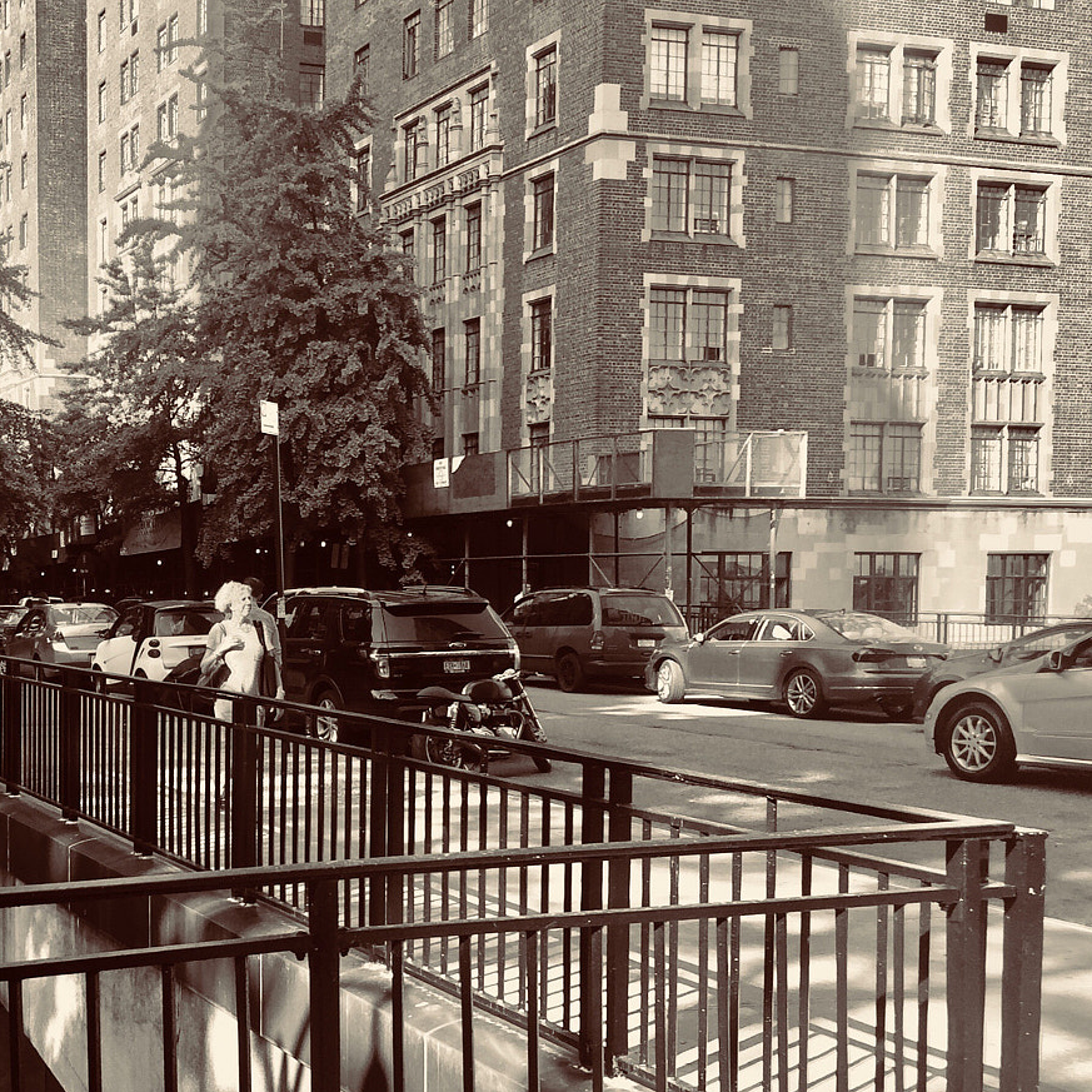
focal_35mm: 47
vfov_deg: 35.7
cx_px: 106
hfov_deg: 34.1
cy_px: 718
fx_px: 1677
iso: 32
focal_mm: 4.15
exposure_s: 1/278
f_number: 2.2
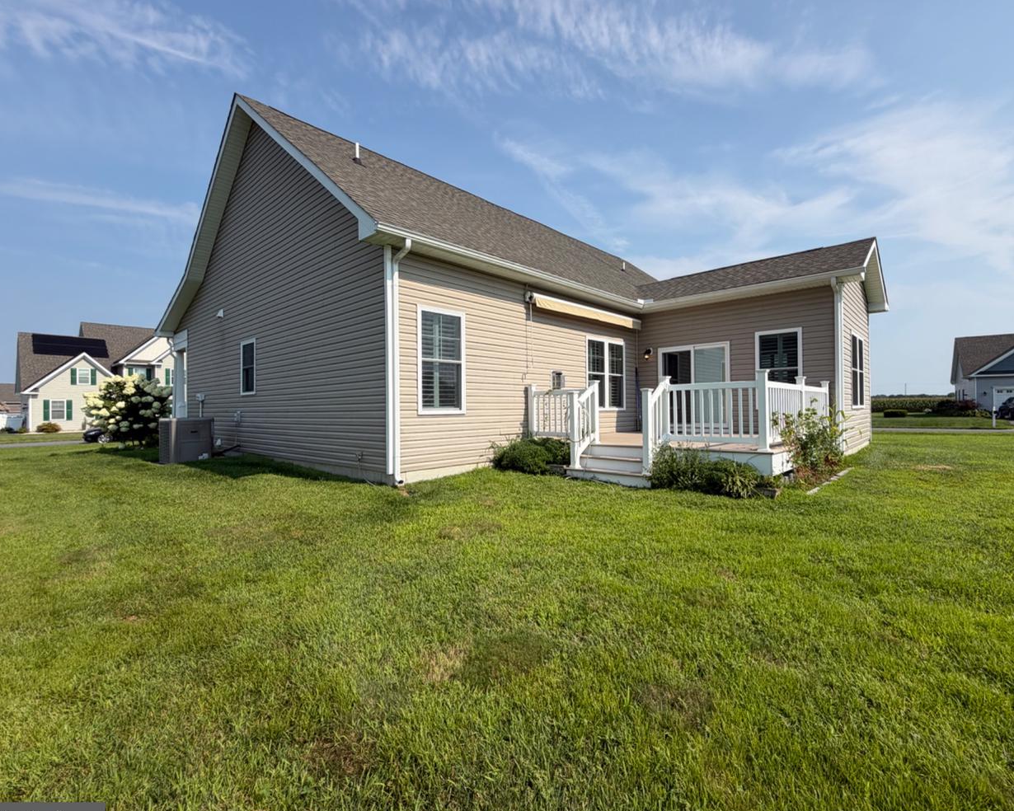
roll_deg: +0.0
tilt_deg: -0.4
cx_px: 554
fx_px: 480
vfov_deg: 80.4
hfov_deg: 92.9
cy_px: 405
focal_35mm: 16
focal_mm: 2.22
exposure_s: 1/928
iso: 20
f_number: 2.2
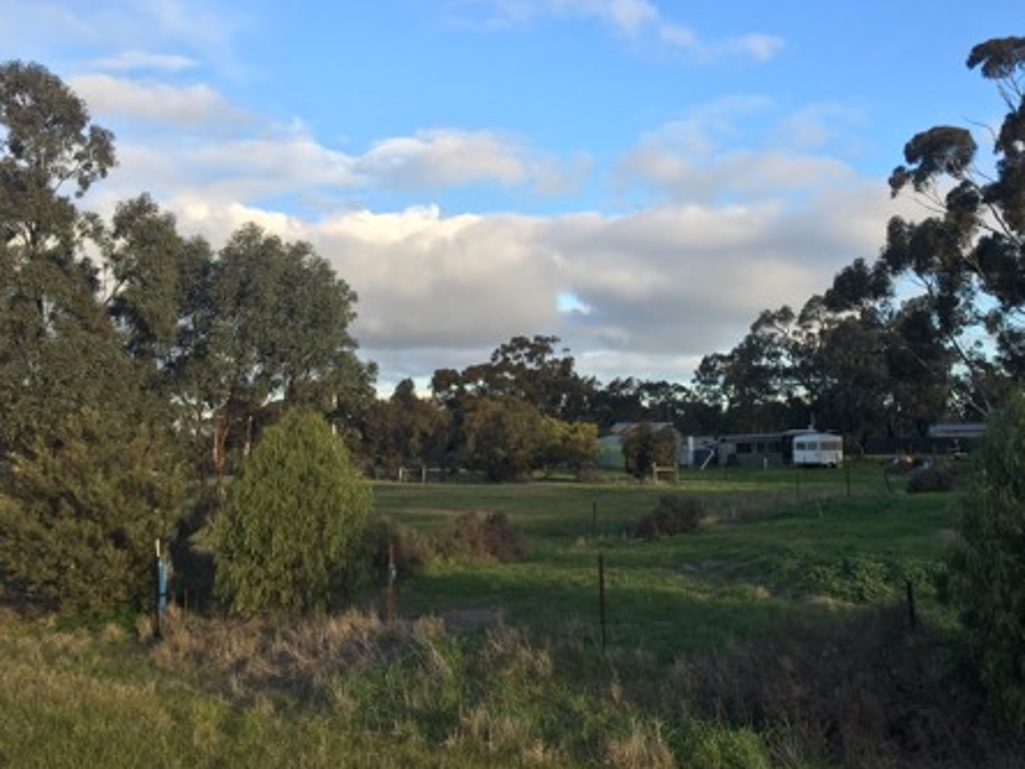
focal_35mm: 34
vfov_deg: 41.7
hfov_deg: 53.8
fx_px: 1007
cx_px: 570
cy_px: 337
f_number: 2.2
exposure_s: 1/573
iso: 32
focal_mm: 4.15
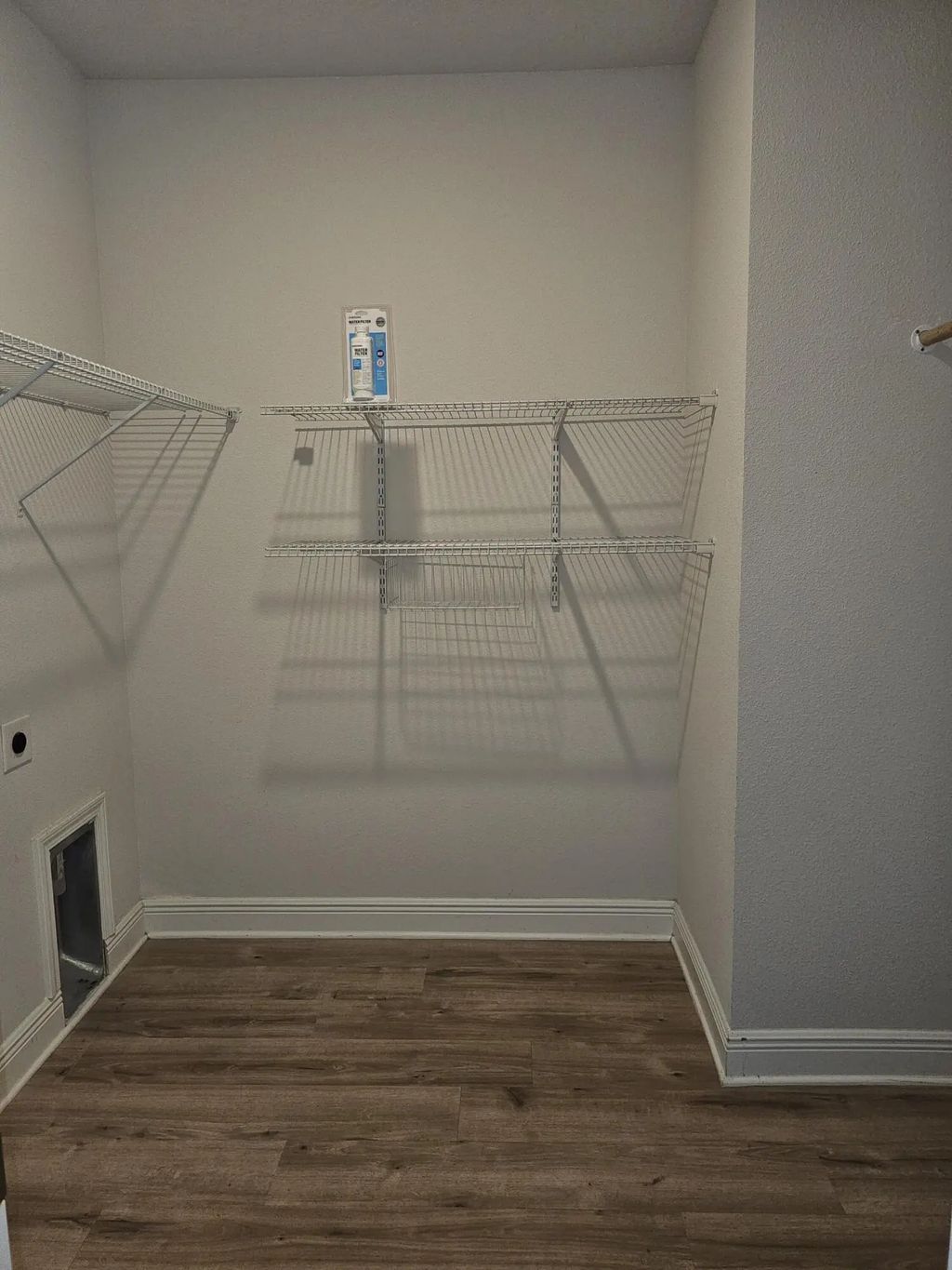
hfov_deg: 58.9
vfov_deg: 73.9
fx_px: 843
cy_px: 635
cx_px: 476
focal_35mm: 23
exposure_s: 1/40
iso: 100
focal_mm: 6.3
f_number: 1.7
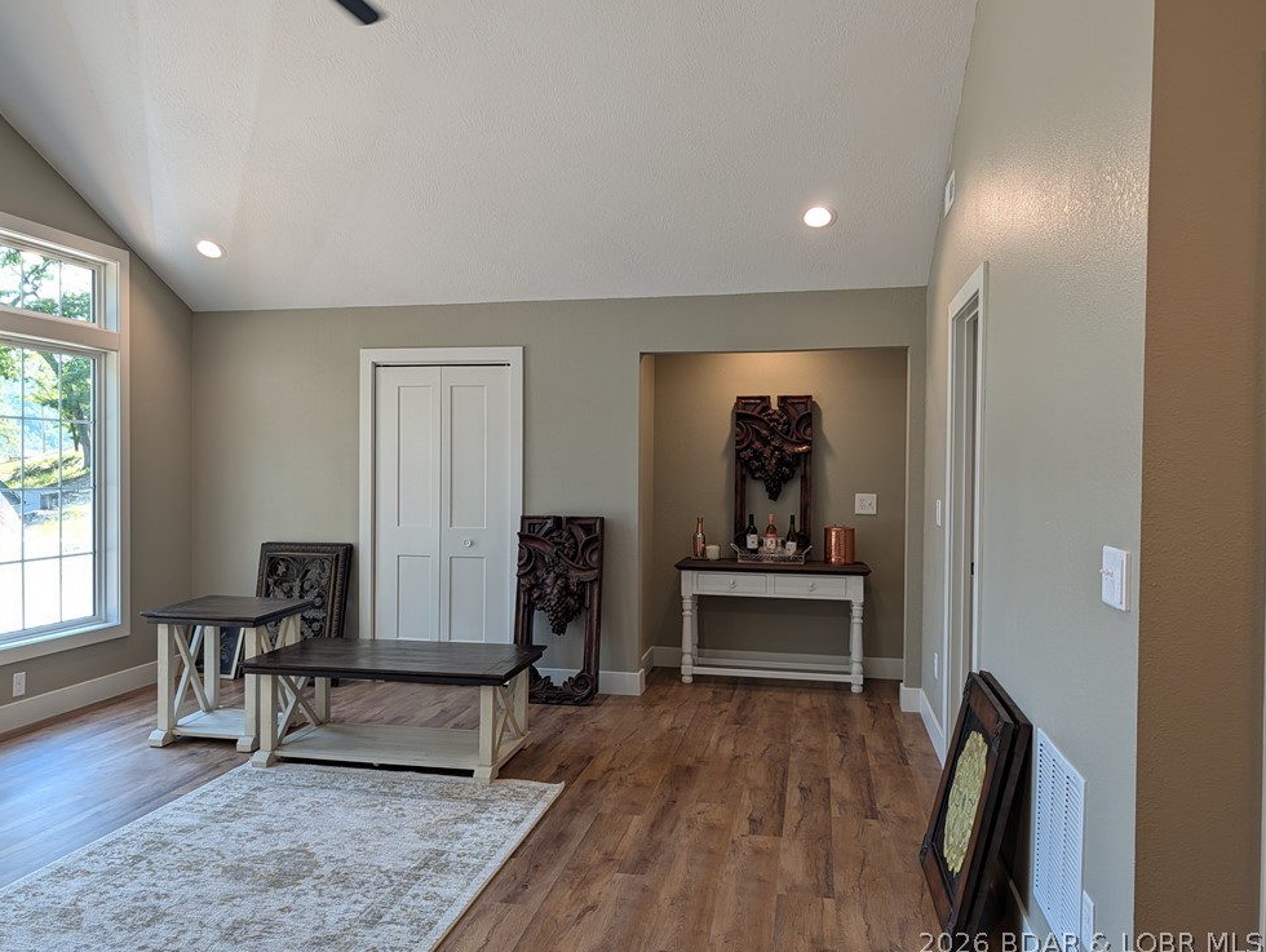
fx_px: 915
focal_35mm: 25
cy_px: 469
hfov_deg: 69.3
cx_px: 610
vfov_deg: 55.0
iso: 73
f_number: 1.68
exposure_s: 1/120
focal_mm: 6.9
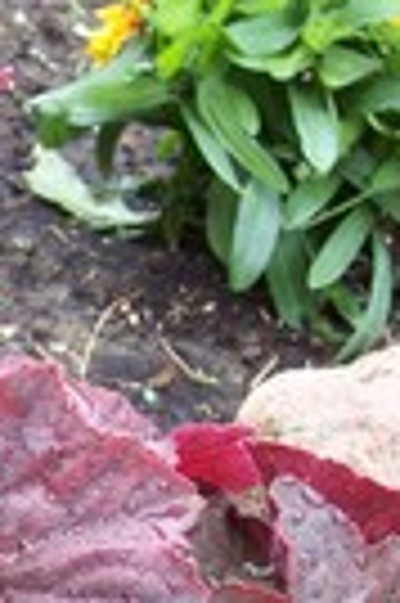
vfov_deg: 15.5
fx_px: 2172
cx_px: -292
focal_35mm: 130
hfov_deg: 10.0
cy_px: 580
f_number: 2.8
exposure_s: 1/180
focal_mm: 8
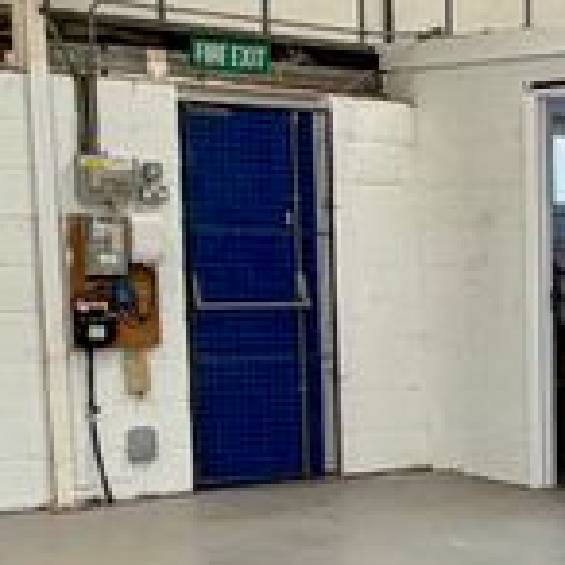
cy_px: 548
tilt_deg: -9.2
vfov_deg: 18.1
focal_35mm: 94
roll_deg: -0.3
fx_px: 1736
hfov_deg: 17.0
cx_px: 809
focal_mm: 2.22
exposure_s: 1/100
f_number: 2.2
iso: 100
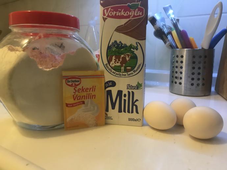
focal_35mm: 28
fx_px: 184
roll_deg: -0.2
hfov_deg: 63.4
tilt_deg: -10.1
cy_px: 85
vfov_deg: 49.8
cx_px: 114
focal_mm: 3.99
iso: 100
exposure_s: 1/16
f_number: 1.8
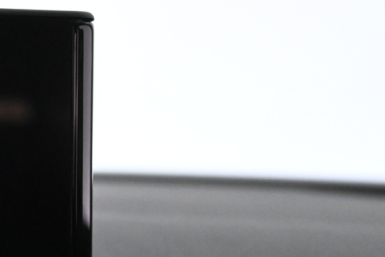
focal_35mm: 126
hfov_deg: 15.5
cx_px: -126
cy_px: 265
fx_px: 1344
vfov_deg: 10.8
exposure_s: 1/50
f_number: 5
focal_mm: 31.5
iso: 5000
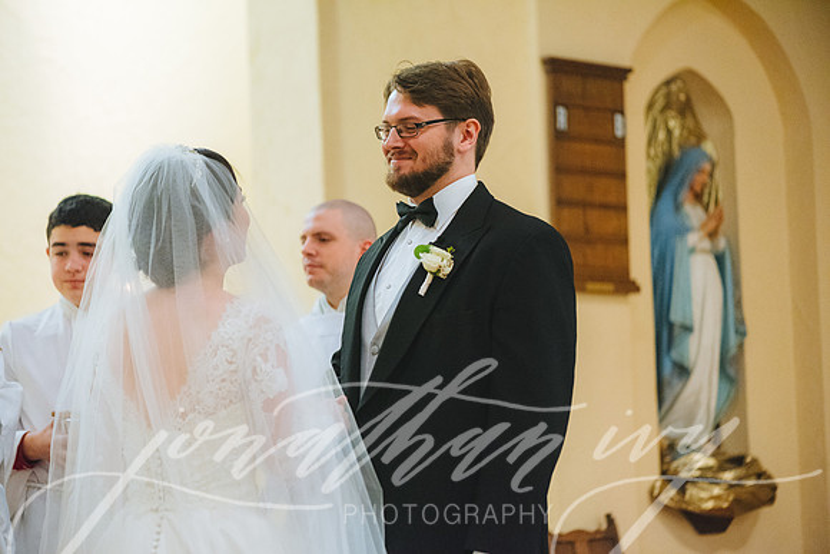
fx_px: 2421
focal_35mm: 105
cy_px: 277
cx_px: 415
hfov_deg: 19.5
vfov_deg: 13.0
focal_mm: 105
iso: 3200
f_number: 2.8
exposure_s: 1/320
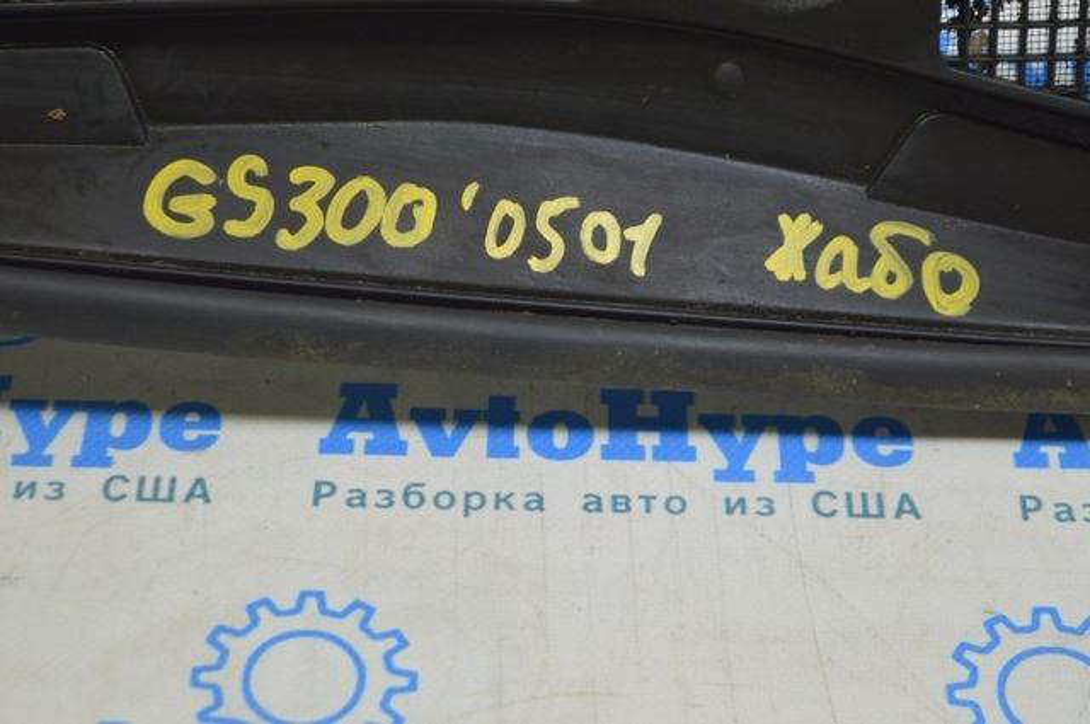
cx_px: 545
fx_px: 2495
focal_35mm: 82
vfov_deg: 16.5
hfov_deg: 24.6
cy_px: 362
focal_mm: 55
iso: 400
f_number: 5.6
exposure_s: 1/20
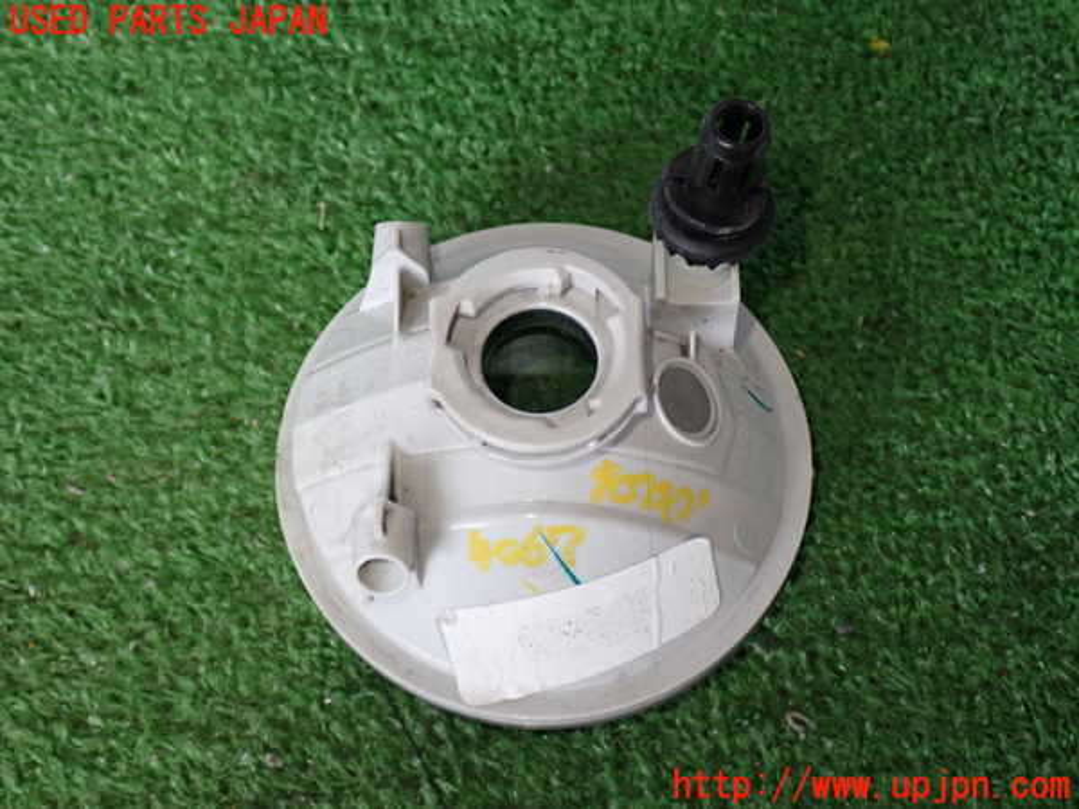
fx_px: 1465
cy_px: 404
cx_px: 540
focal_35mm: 47
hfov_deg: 40.4
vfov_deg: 30.9
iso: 250
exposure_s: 1/50
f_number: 3.1
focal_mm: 8.4
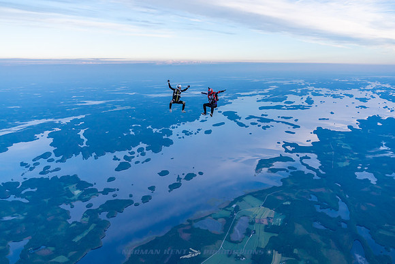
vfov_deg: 40.0
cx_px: 198
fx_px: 363
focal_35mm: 33
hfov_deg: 57.2
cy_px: 132
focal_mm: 30
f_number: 4.5
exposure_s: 1/2000
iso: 1000
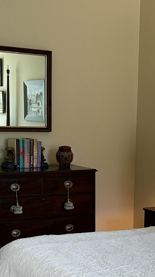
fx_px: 482
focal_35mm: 66
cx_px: 84
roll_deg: -0.4
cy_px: 195
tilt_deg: -9.0
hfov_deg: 18.2
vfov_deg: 31.5
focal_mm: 5.7
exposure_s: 1/60
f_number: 1.5
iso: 100
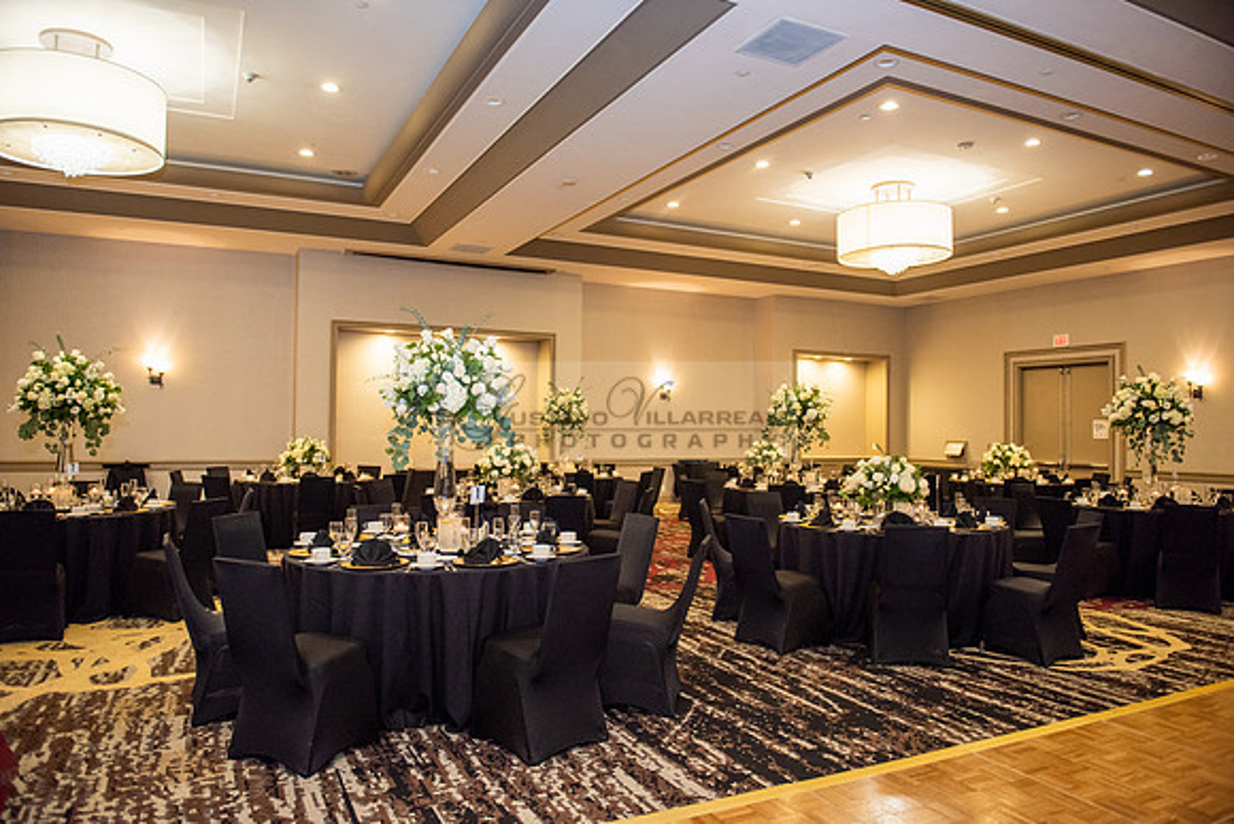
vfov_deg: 53.2
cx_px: 617
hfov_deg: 73.7
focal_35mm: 24
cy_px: 412
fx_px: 823
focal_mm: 24
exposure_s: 1/125
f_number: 2.8
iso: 1600
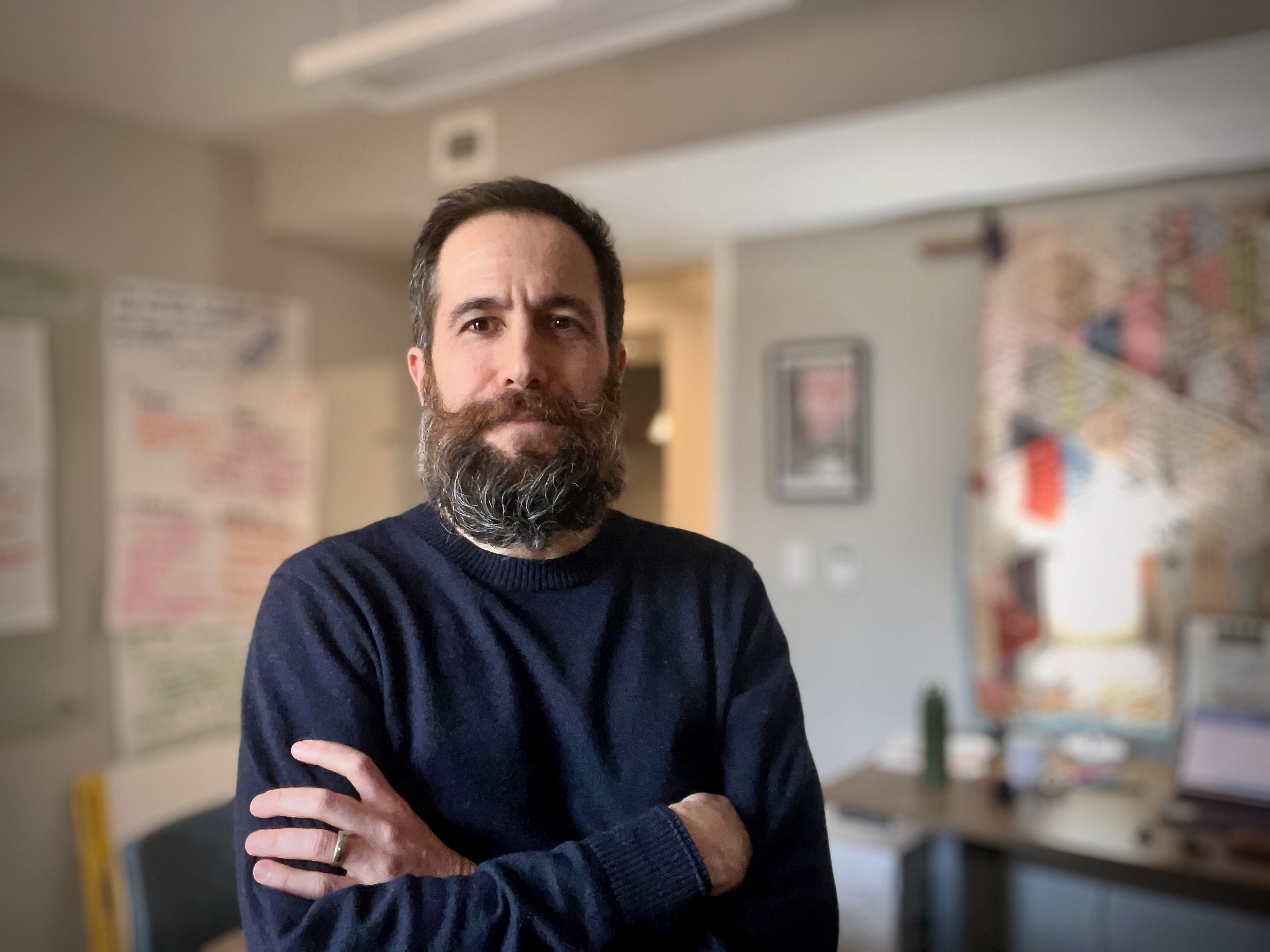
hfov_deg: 60.0
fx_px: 1101
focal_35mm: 30
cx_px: 635
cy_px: 476
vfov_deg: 46.8
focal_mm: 2.71
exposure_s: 1/40
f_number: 2.2
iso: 200
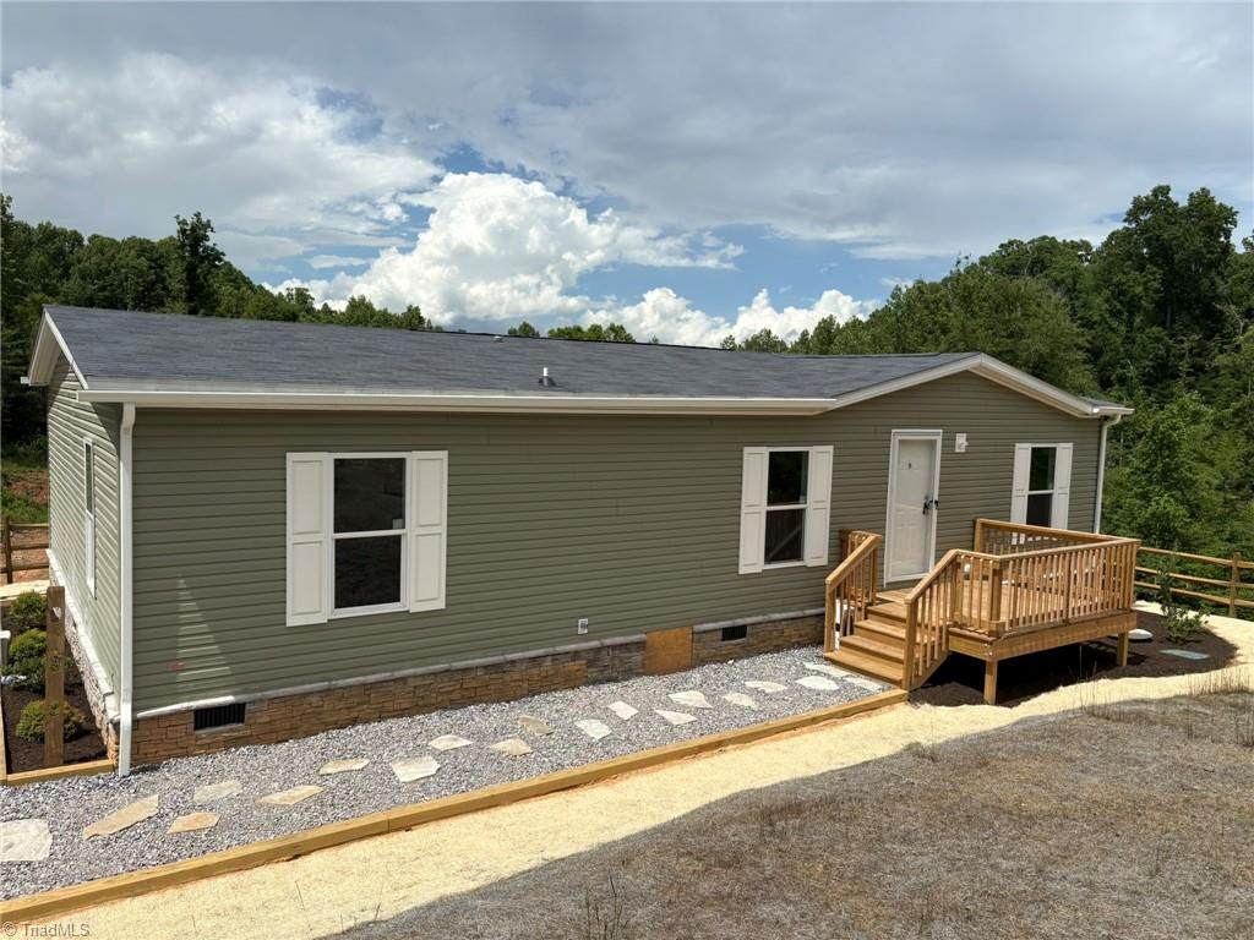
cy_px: 470
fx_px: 942
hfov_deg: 67.3
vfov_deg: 53.1
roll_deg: -1.9
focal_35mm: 26
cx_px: 627
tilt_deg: -4.2
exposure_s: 1/5814
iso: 50
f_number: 1.6
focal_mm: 5.96
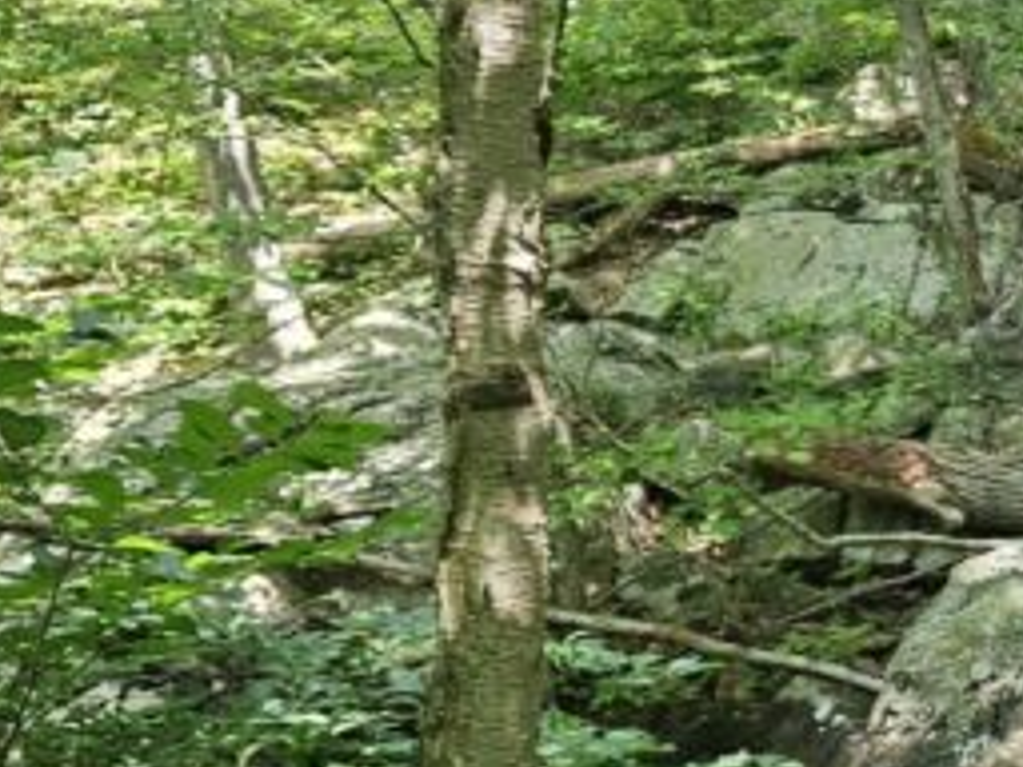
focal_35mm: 92
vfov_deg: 15.9
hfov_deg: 18.0
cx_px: 1698
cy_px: 679
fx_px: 2719
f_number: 1.8
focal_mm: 5.4
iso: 80
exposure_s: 1/180
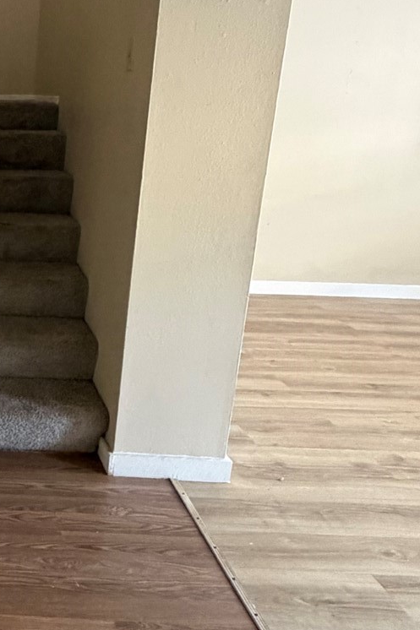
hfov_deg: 27.9
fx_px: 700
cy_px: 264
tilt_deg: -14.2
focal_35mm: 40
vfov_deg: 48.3
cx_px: -121
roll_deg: -0.9
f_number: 2.2
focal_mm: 2.22
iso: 500
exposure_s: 1/60
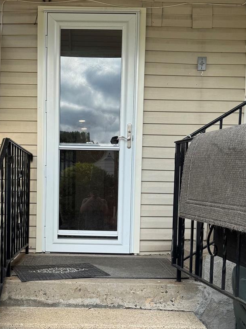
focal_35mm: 45
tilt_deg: -1.9
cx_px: 91
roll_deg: +0.0
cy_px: 213
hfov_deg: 32.0
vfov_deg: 41.7
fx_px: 427
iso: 80
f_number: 1.78
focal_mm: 6.76
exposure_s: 1/1193
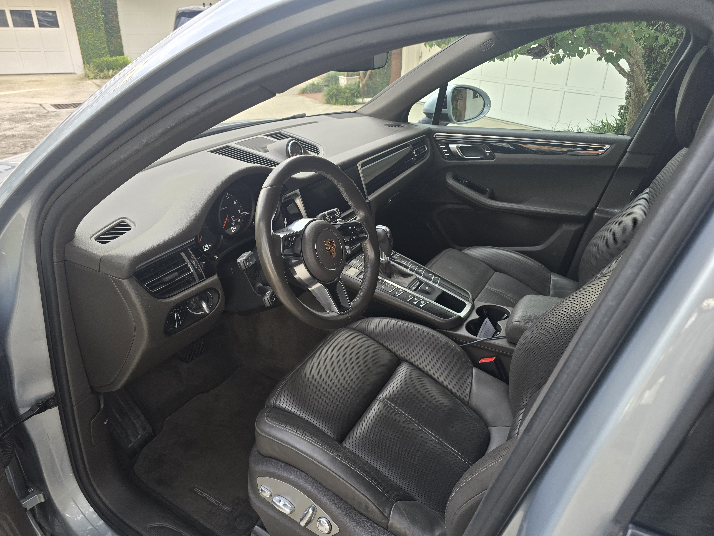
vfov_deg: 58.9
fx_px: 474
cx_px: 357
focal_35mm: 23
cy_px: 268
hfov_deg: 73.9
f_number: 1.7
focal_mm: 6.3
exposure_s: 1/180
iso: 64
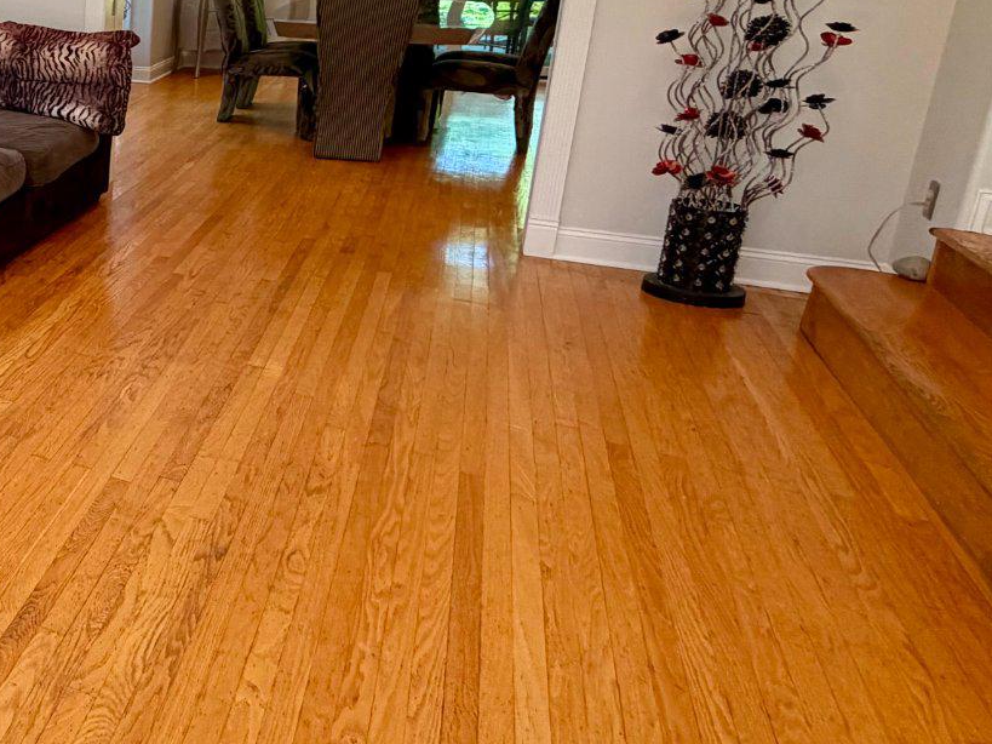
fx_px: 1003
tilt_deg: -14.7
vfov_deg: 39.5
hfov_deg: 37.8
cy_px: 182
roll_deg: +2.3
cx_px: -227
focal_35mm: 35
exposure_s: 1/120
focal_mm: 2.22
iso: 200
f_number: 2.2
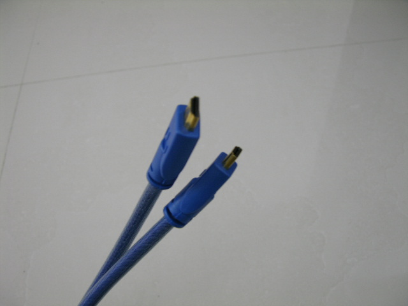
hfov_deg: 52.6
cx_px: 204
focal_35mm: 35
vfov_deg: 40.7
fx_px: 413
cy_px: 153
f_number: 2.8
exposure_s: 1/3.5
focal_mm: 8.9
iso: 53
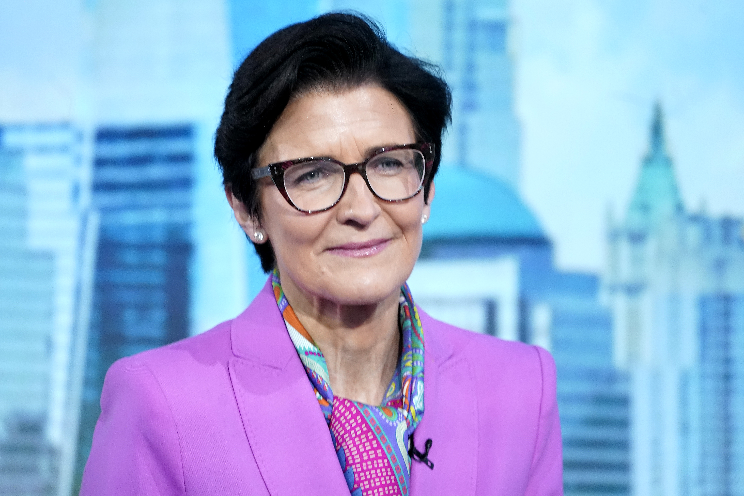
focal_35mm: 300
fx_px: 6200
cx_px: 372
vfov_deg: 4.6
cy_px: 248
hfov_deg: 6.9
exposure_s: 1/160
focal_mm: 300
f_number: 5.6
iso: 5000
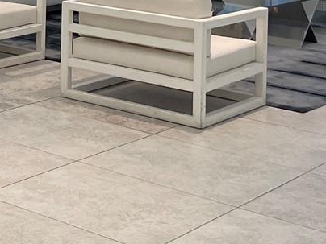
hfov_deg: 16.3
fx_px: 970
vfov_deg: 13.3
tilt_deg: -0.3
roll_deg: -1.2
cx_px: -242
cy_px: -150
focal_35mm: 103
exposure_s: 1/120
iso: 125
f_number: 1.6
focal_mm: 5.1
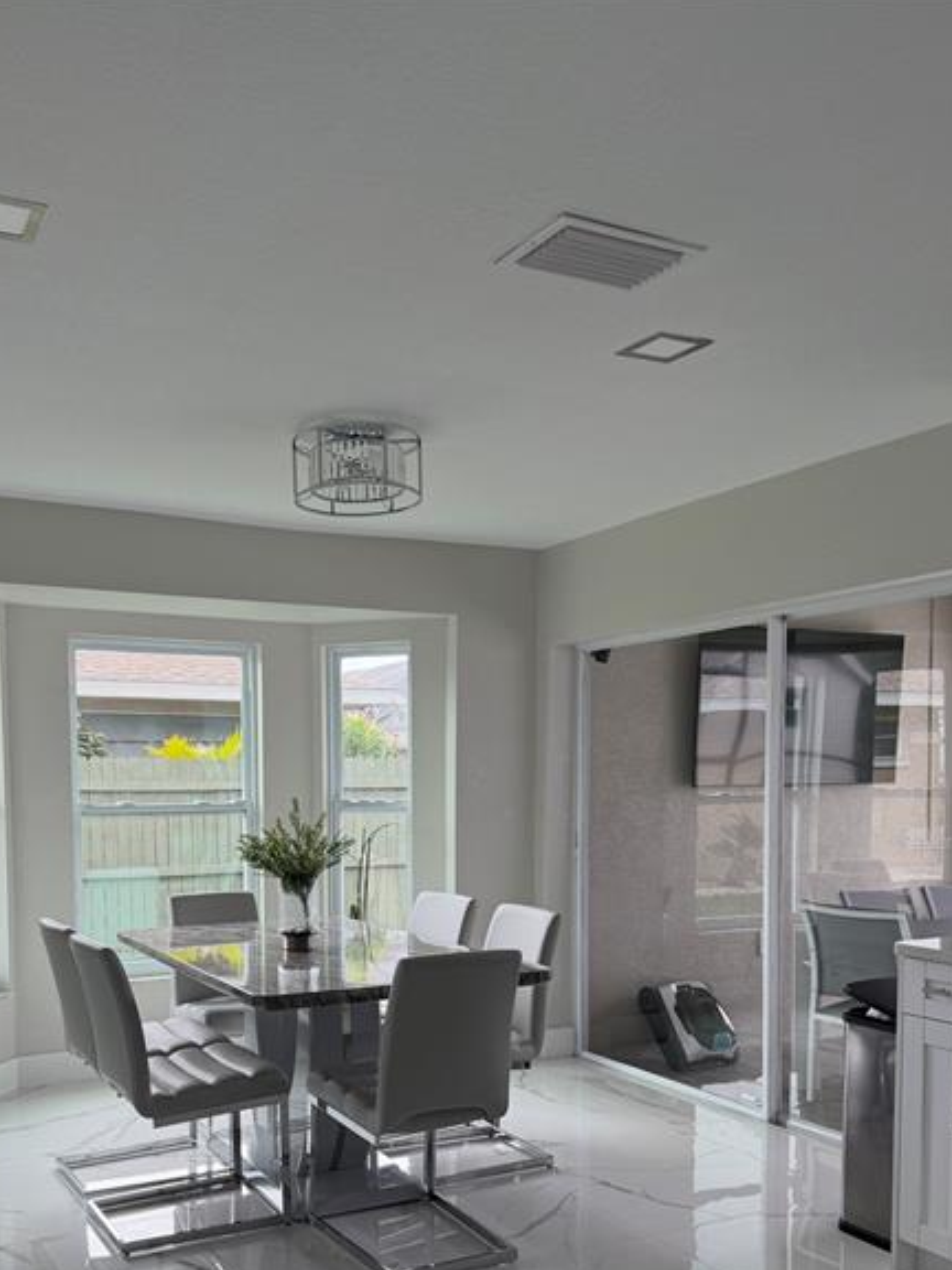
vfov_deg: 55.7
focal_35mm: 32
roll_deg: -0.3
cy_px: 840
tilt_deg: -2.3
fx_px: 1173
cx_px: 364
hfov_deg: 43.8
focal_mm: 6.76
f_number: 1.78
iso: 100
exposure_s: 1/230
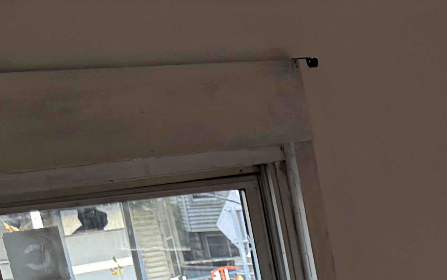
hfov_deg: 17.4
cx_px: 784
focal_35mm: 99
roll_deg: +6.5
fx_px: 1206
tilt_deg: -17.3
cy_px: 502
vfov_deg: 12.1
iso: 250
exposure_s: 1/60
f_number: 1.78
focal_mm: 6.76
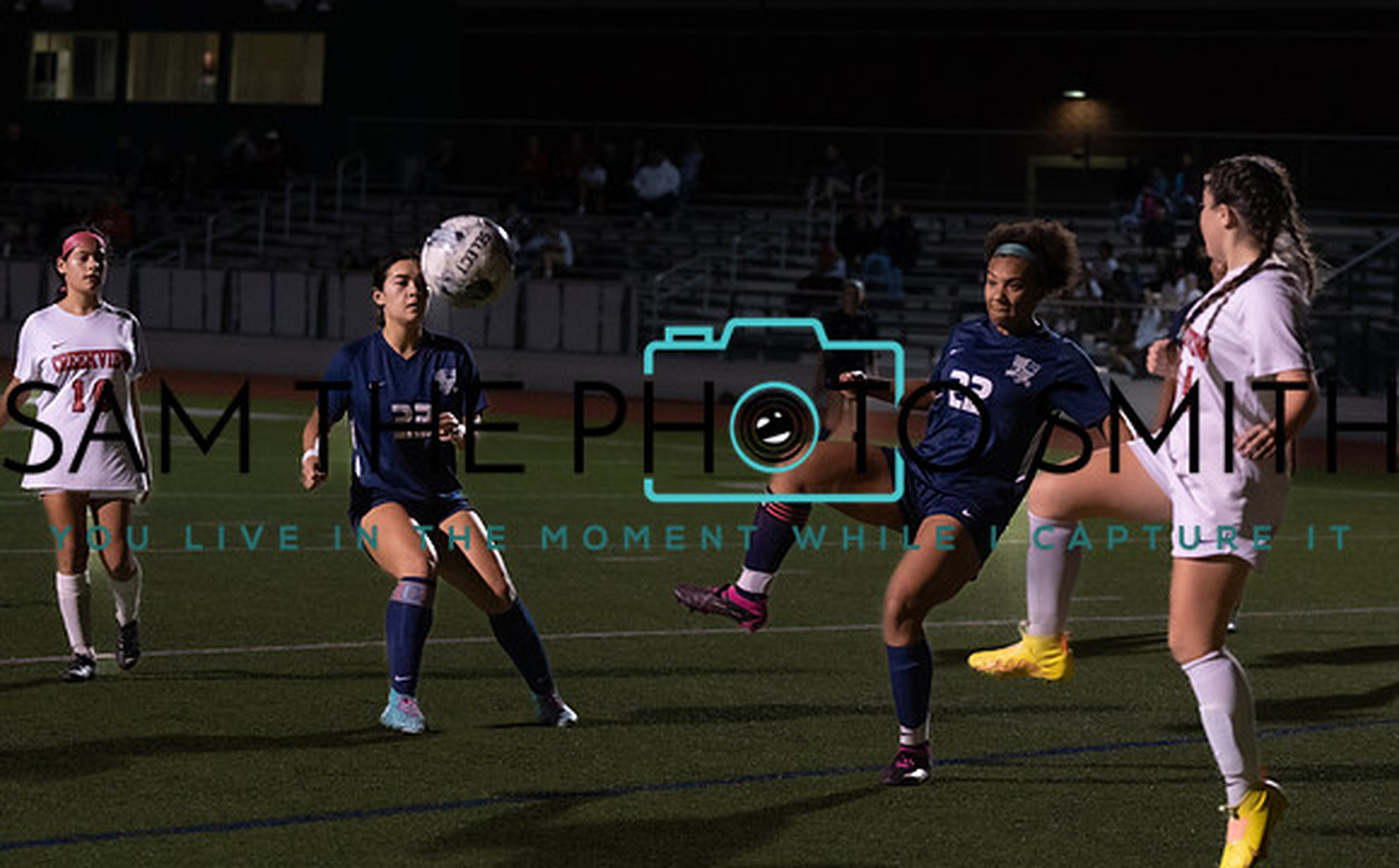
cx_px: 609
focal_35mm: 120
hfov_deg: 17.4
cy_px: 492
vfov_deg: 10.8
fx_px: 4572
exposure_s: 1/1000
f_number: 2.8
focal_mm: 70
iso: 3200
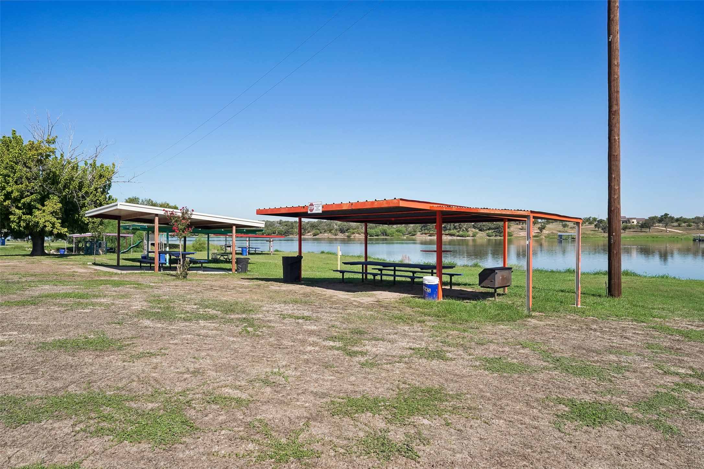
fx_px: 469
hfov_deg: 73.7
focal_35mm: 24
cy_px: 234
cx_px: 352
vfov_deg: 53.1
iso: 400
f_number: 8
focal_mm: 24
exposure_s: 1/1600
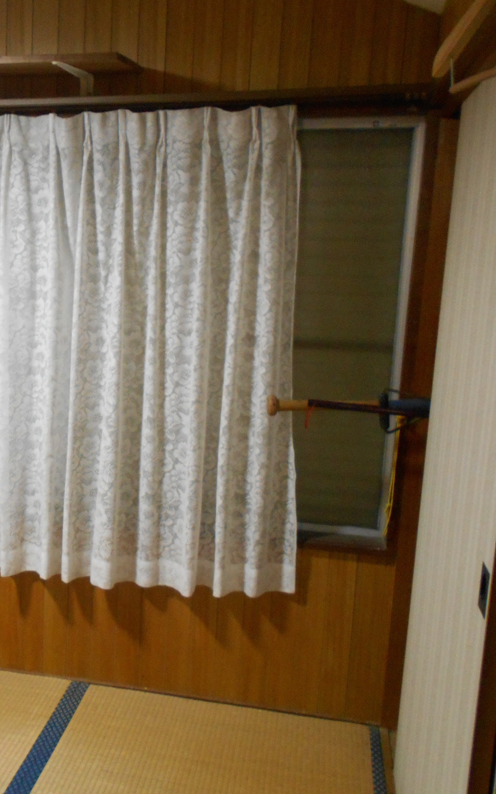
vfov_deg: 49.3
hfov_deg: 30.8
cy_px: 412
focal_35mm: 40
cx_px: 70
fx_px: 865
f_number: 3.2
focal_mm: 4.6
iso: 400
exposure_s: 1/30
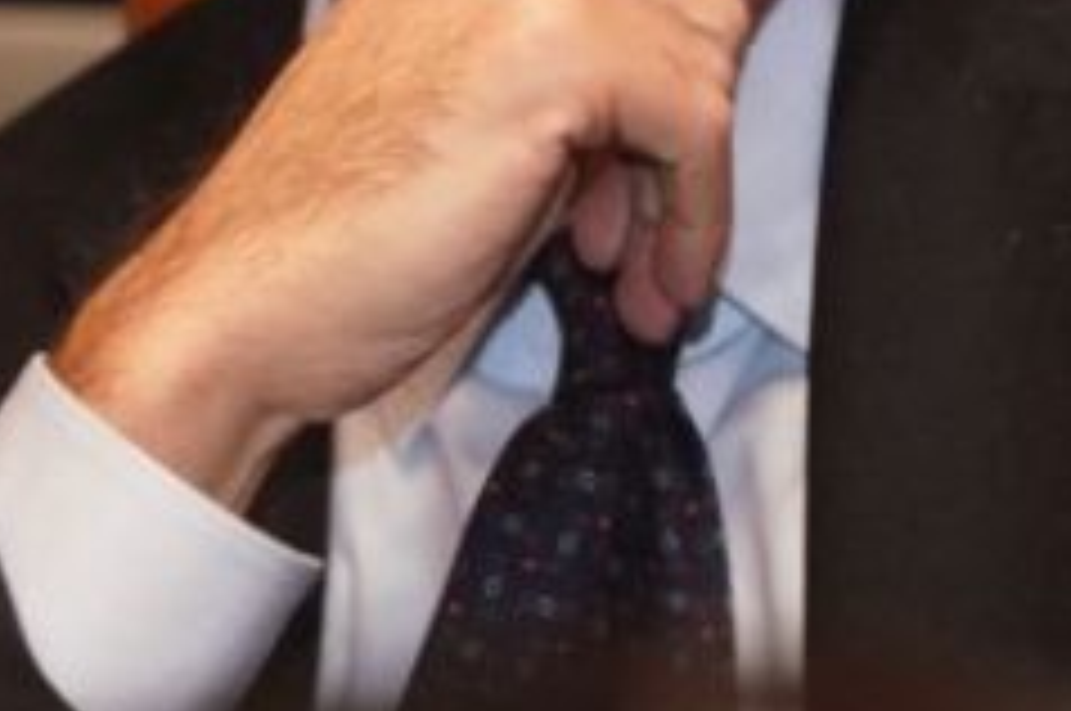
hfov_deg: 3.5
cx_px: 810
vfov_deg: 2.4
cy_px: -351
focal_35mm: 582
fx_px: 17291
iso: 3200
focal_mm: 120
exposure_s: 1/80
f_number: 3.5
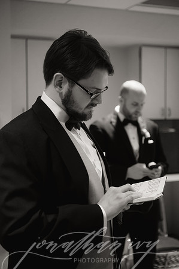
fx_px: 411
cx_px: 90
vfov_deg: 36.3
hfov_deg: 24.6
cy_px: 134
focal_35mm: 55
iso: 2500
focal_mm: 55
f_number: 2.8
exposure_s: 1/100
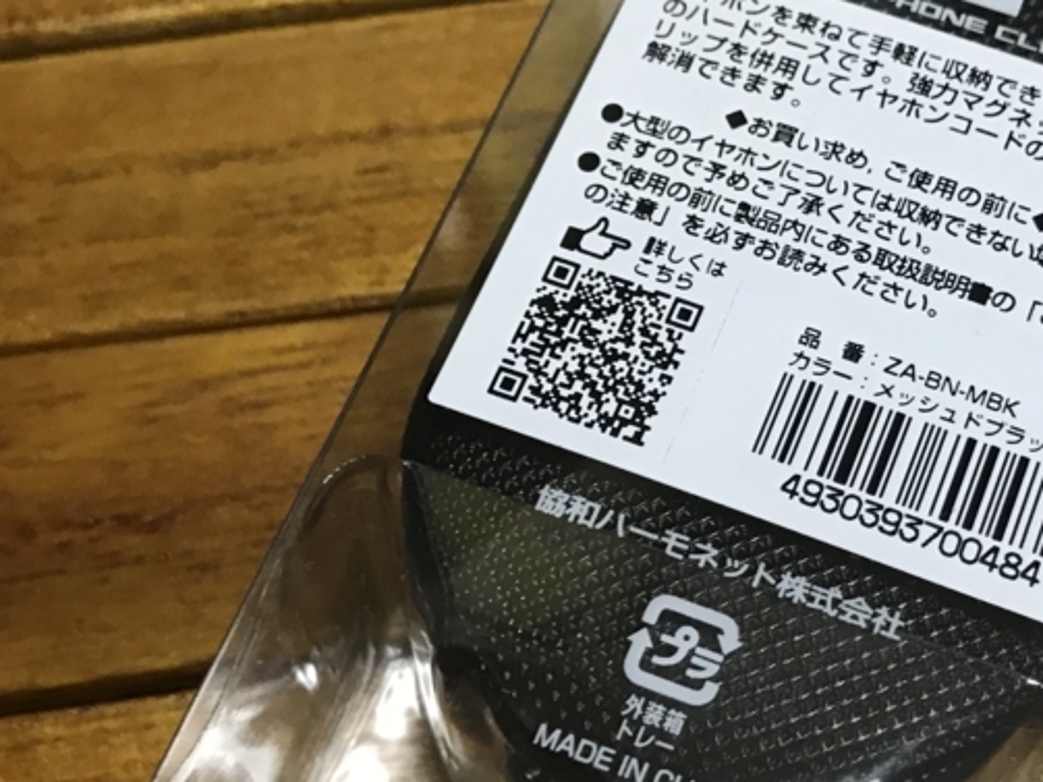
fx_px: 1717
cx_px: 746
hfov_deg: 33.3
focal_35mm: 57
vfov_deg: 25.6
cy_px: 473
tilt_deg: -67.3
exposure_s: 1/17
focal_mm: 3.99
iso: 100
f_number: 1.8
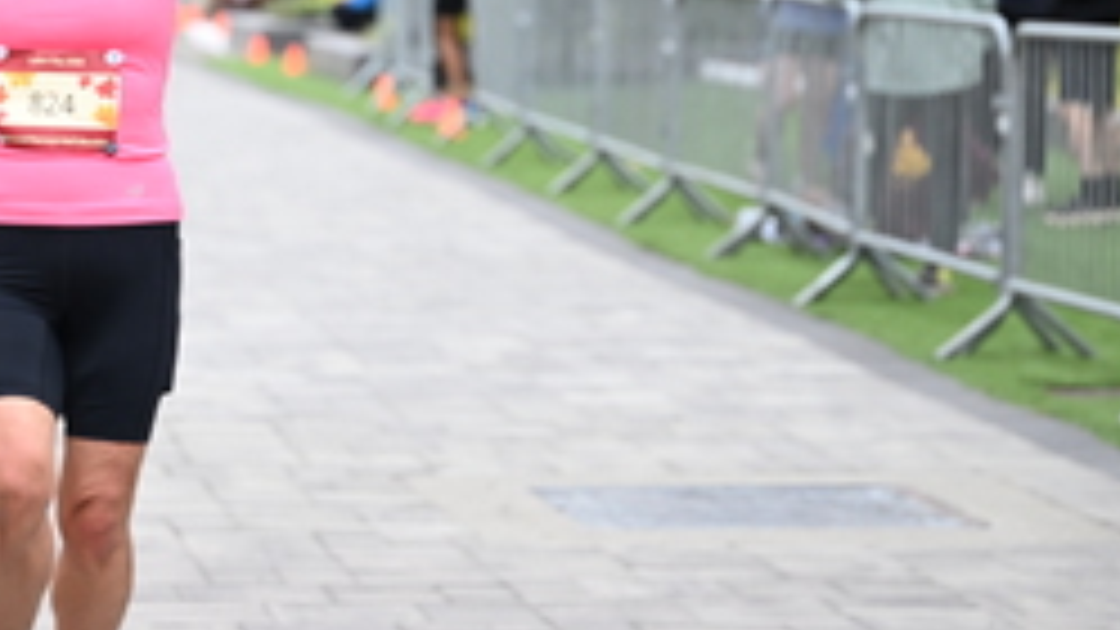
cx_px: 184
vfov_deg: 6.1
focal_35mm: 197
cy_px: -11
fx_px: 5850
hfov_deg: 10.9
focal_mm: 85
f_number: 2.8
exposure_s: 1/2000
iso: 640
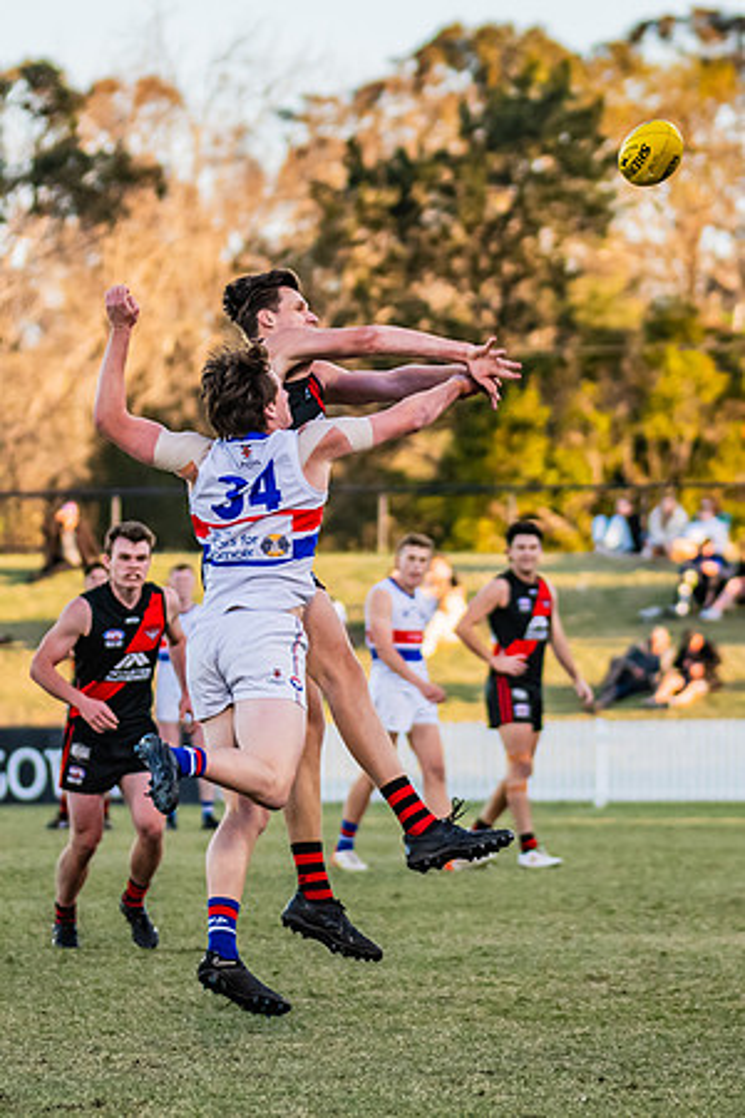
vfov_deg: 5.6
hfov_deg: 3.7
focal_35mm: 371
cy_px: 543
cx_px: 326
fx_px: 11520
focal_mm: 170
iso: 1000
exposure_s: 1/1600
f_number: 4
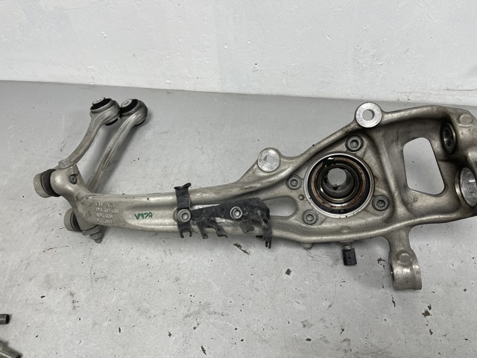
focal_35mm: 25
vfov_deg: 54.9
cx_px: 238
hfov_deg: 69.4
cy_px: 179
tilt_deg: -48.9
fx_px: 344
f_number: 1.6
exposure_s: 1/100
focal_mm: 5.1
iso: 100
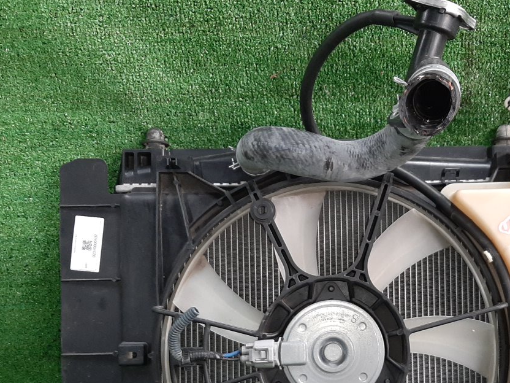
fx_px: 663
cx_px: 341
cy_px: 300
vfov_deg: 31.5
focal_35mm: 45
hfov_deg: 41.5
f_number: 1.7
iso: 133
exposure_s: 1/50
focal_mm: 3.93
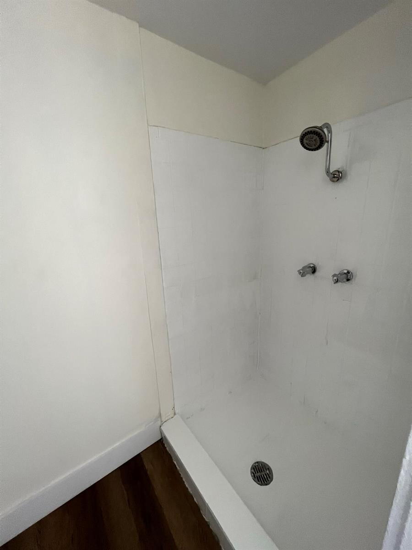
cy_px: 275
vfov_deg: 106.2
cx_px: 206
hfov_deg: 89.9
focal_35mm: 13
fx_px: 206
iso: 250
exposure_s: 1/99
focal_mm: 1.57
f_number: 1.8
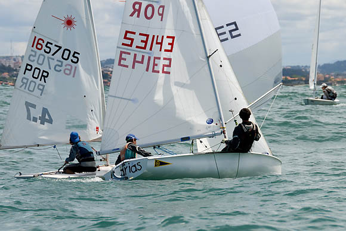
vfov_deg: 9.6
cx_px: 173
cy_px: 116
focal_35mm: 142
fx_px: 1370
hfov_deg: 14.4
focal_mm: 95
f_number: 8
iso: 200
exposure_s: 1/800
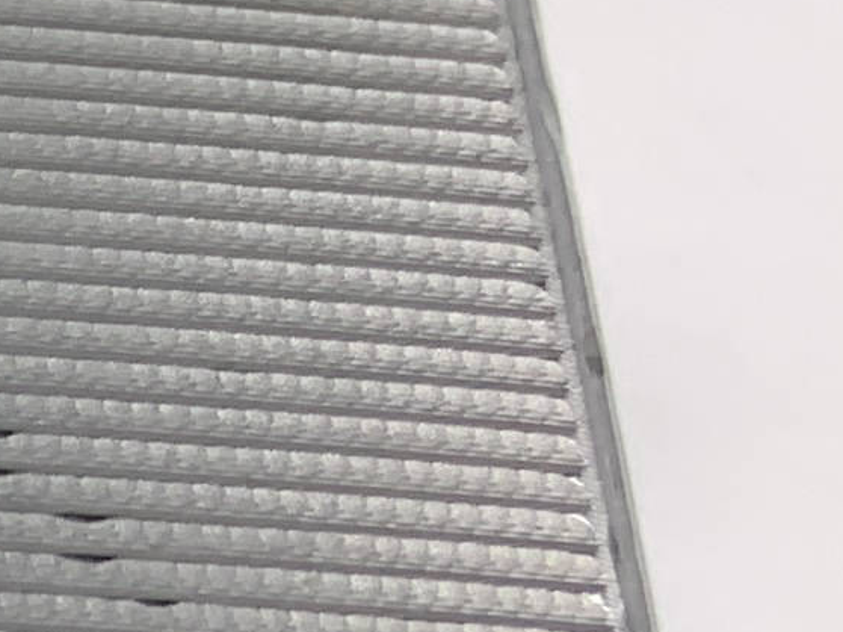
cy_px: 884
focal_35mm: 188
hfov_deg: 8.1
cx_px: -2098
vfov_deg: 7.8
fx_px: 4576
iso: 25
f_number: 1.8
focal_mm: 4.25
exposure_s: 1/214
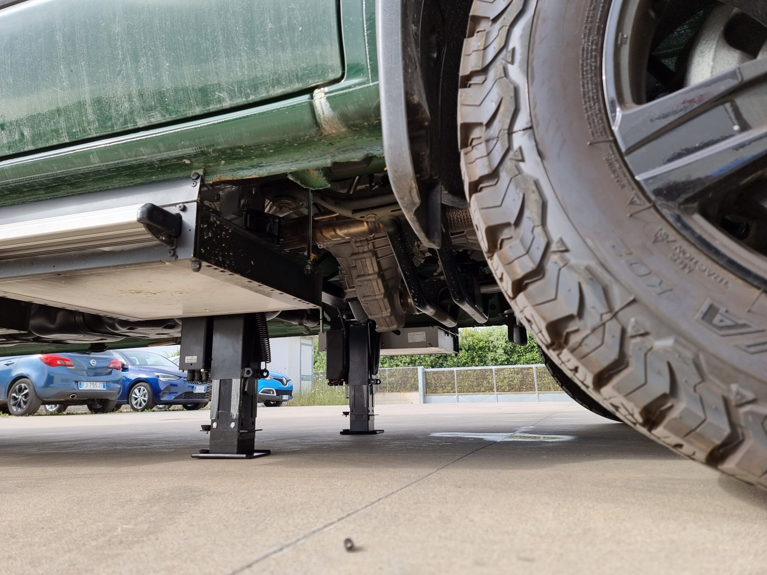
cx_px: 384
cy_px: 288
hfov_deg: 71.6
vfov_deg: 56.8
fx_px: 532
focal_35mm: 24
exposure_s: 1/130
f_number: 1.8
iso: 50
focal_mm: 6.7
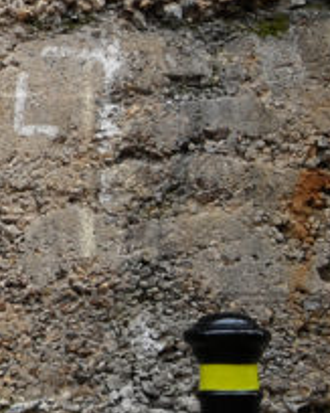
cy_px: 153
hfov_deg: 6.6
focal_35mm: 212
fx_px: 2590
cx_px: -666
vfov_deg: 9.1
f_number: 2.8
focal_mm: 45
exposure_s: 1/500
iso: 250
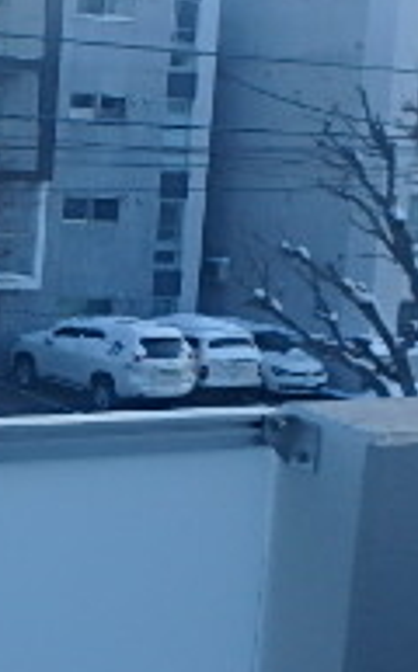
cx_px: -275
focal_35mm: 74
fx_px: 1354
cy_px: 313
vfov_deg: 27.9
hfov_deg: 15.6
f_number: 3.5
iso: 125
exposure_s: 1/500
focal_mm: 3.7
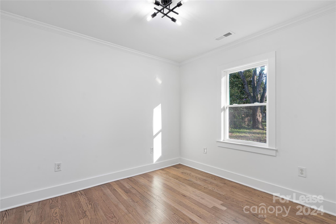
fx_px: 149
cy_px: 112
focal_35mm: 16
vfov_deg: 73.7
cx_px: 168
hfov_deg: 96.7
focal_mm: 16
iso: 125
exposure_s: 1
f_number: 8
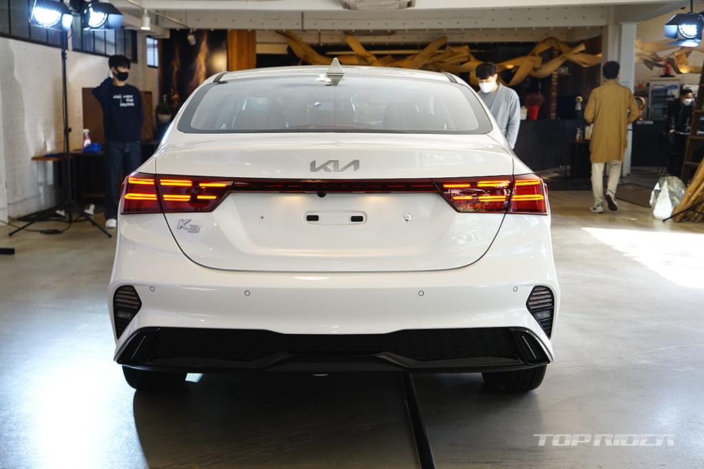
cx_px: 352
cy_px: 234
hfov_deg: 45.4
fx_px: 841
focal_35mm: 43
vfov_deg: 31.2
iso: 320
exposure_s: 1/60
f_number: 4
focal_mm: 43
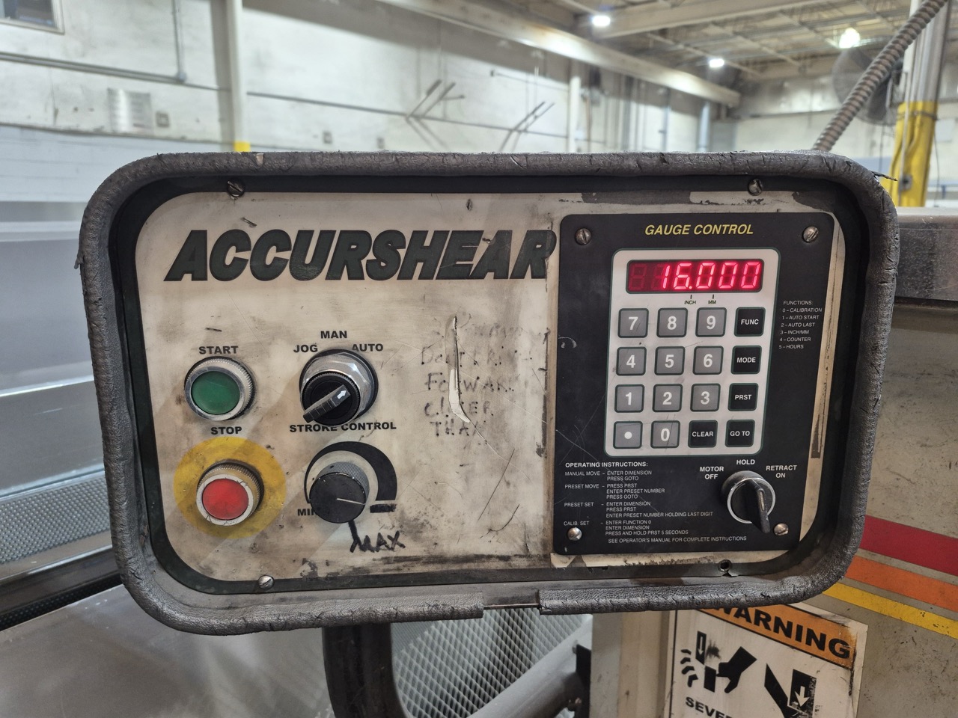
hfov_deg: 73.9
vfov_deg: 58.9
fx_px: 637
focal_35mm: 23
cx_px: 479
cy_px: 359
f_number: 1.8
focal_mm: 5.4
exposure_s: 1/120
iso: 400
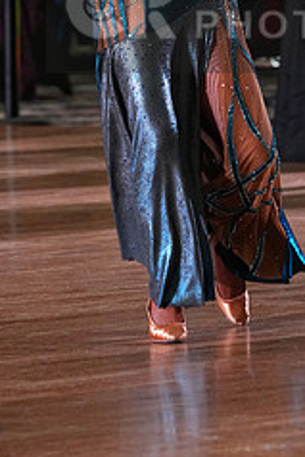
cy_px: 10
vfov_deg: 4.9
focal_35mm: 416
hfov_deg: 3.3
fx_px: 5279
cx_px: 312
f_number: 5
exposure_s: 1/400
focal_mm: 171
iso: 6400
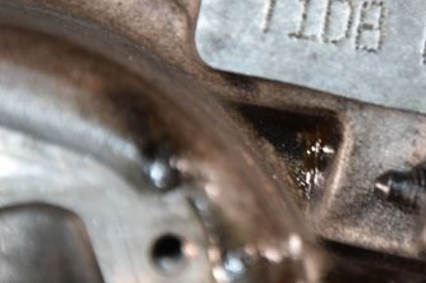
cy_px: 63
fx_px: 3534
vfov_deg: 4.6
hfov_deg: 6.9
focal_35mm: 299
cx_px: 345
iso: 1600
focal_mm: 105
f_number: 5.6
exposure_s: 1/60
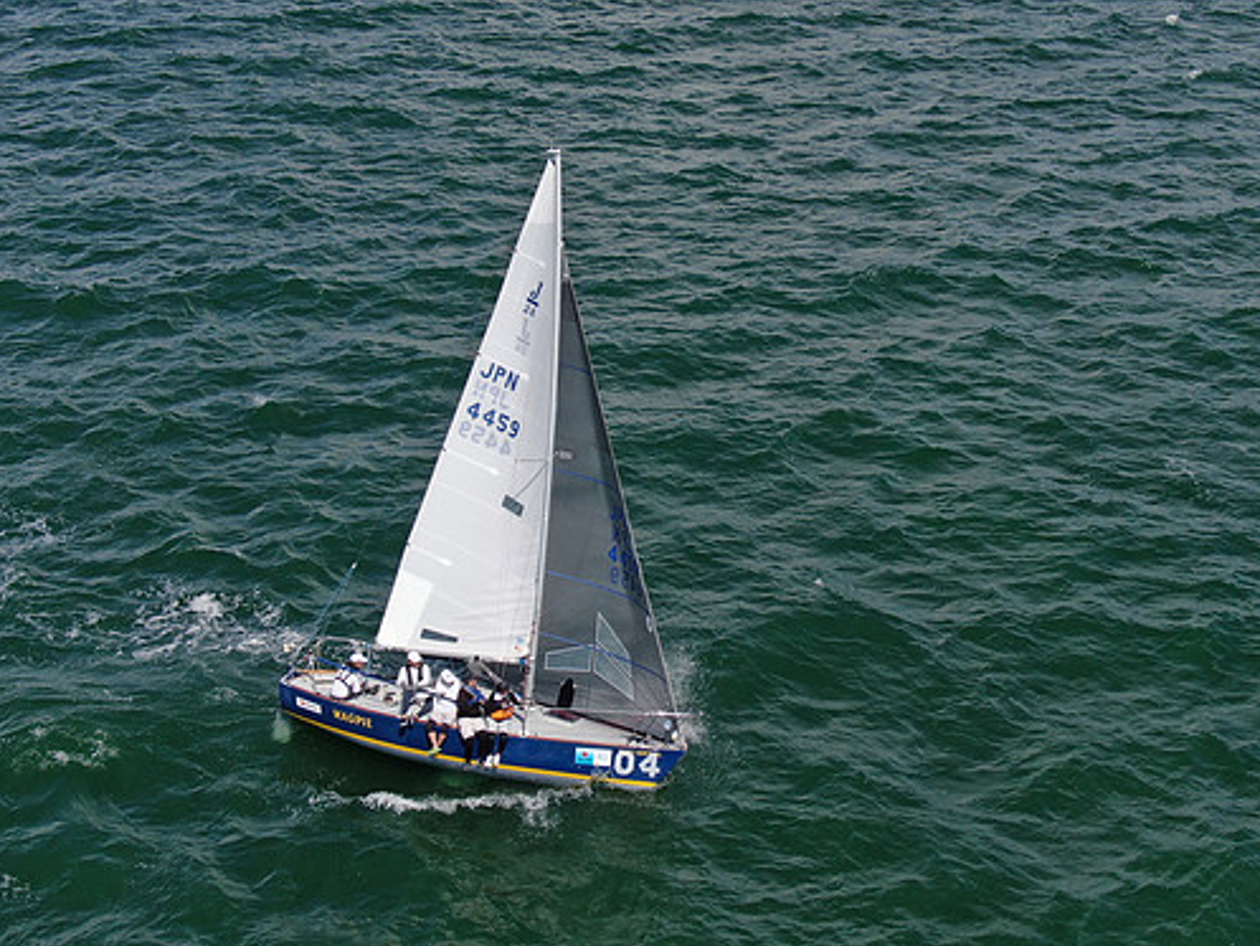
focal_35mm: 56
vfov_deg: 26.1
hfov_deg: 34.3
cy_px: 470
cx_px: 697
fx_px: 2039
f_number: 3.8
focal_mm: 8.6
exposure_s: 1/1000
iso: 100
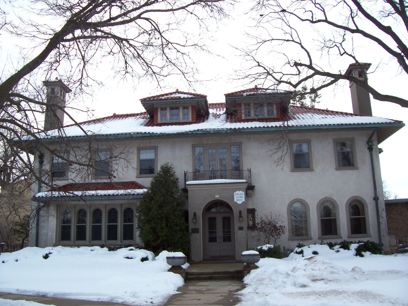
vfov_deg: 41.8
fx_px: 401
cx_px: 204
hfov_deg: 54.0
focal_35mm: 34
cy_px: 153
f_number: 2.7
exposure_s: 1/515
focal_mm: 5.6
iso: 80
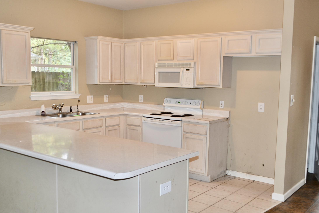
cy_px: 108
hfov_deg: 51.8
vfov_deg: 36.0
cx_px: 165
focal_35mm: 37
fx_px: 328
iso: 100
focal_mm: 18
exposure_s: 1/25
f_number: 3.5
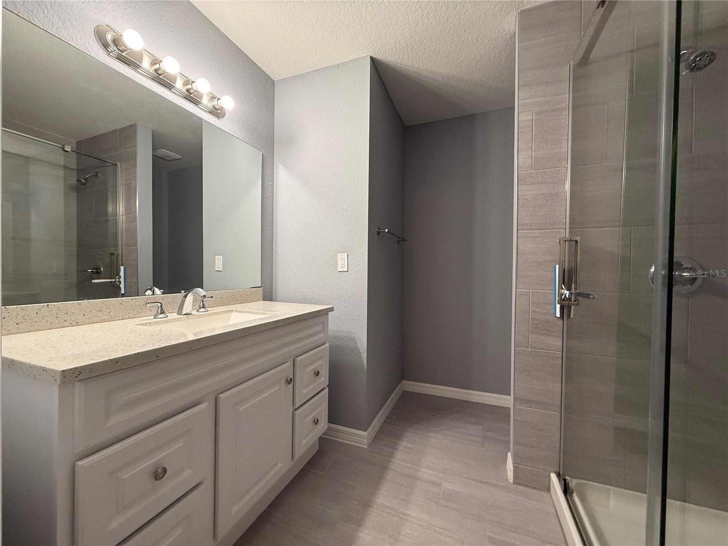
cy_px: 273
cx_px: 364
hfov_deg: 102.1
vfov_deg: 85.7
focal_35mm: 14
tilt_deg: -0.1
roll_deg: -0.5
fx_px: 294
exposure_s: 1/120
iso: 320
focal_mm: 2.22
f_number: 2.2
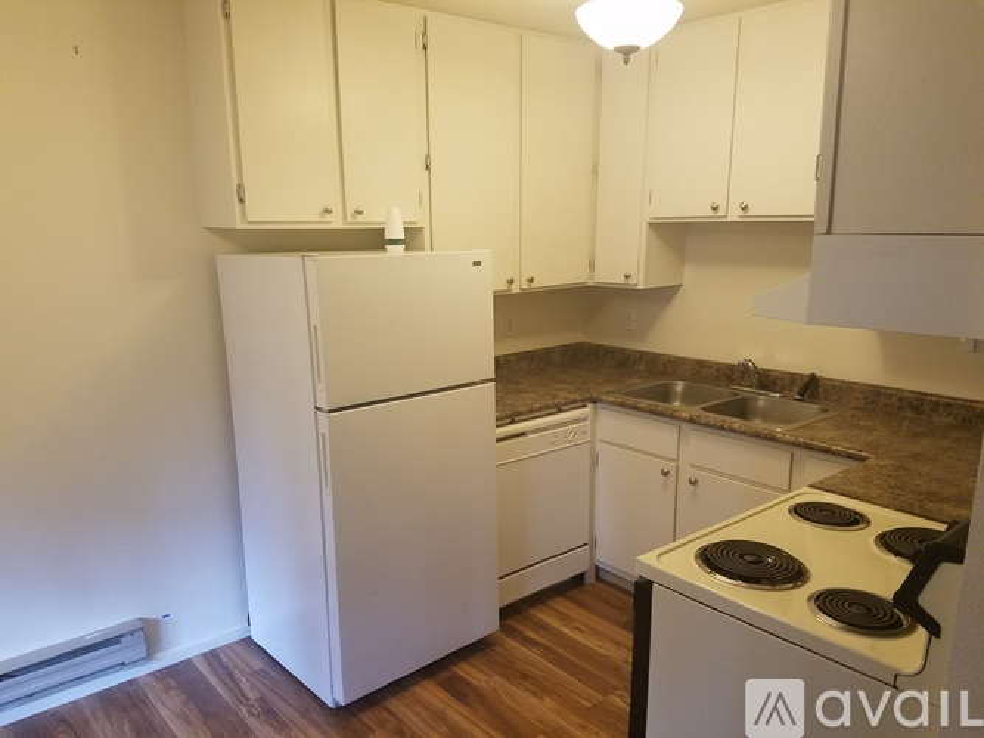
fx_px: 739
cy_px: 369
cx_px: 492
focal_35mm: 26
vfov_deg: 53.0
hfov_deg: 67.3
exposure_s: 1/40
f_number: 1.7
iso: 160
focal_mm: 4.2
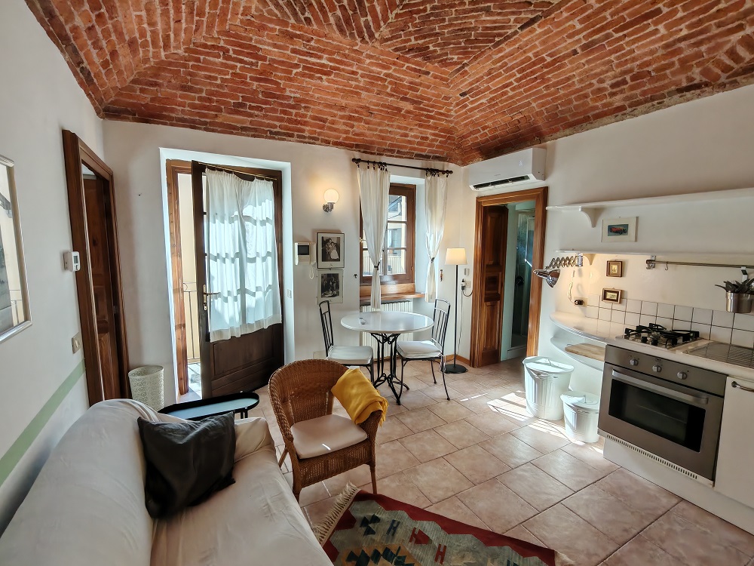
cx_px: 377
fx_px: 349
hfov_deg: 94.5
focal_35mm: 16
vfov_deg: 78.1
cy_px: 283
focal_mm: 1.96
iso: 50
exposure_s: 1/150
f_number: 2.2
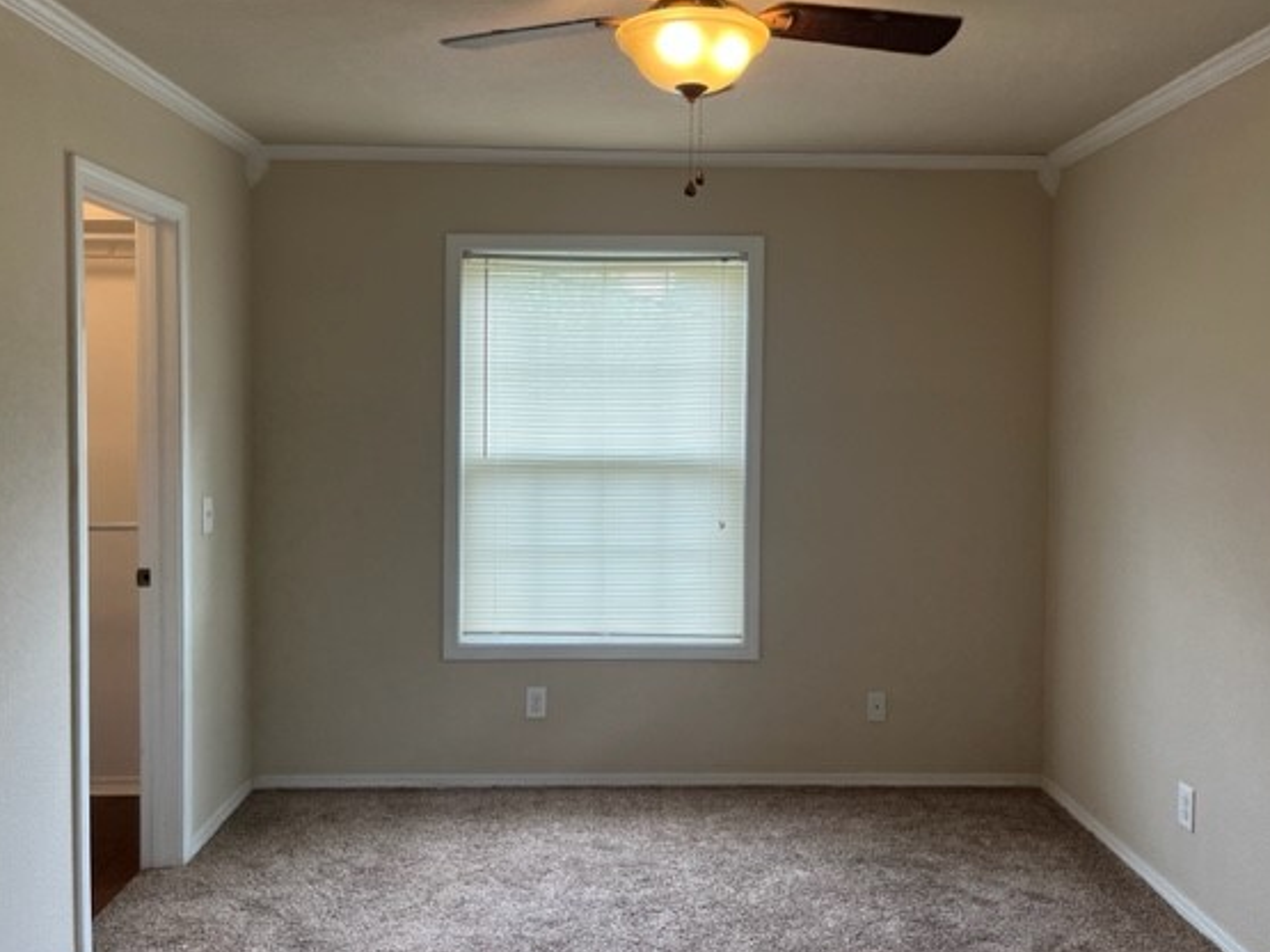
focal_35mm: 30
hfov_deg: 60.0
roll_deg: -0.6
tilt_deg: -3.1
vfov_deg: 46.7
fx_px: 1100
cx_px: 638
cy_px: 430
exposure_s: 1/120
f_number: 1.6
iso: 80
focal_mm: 5.1
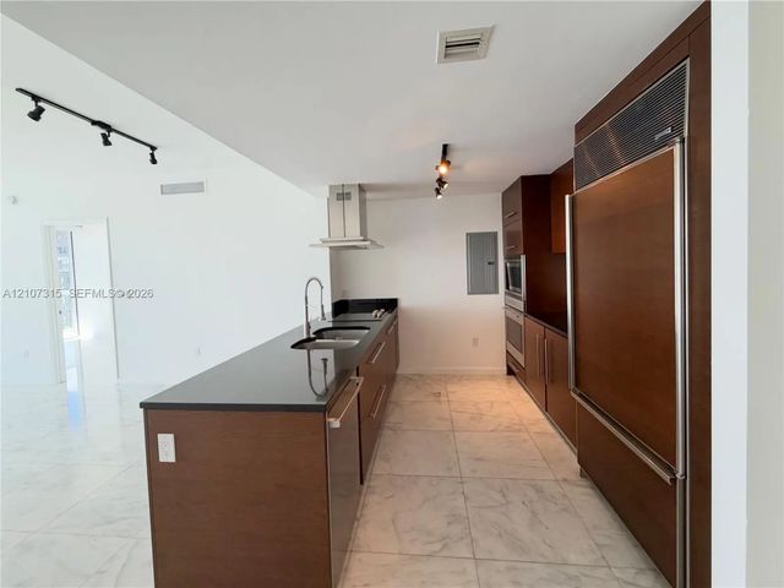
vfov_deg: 85.7
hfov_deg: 102.1
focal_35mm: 14
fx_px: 317
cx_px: 392
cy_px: 294
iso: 200
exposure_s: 1/120
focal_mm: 2.22
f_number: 2.2
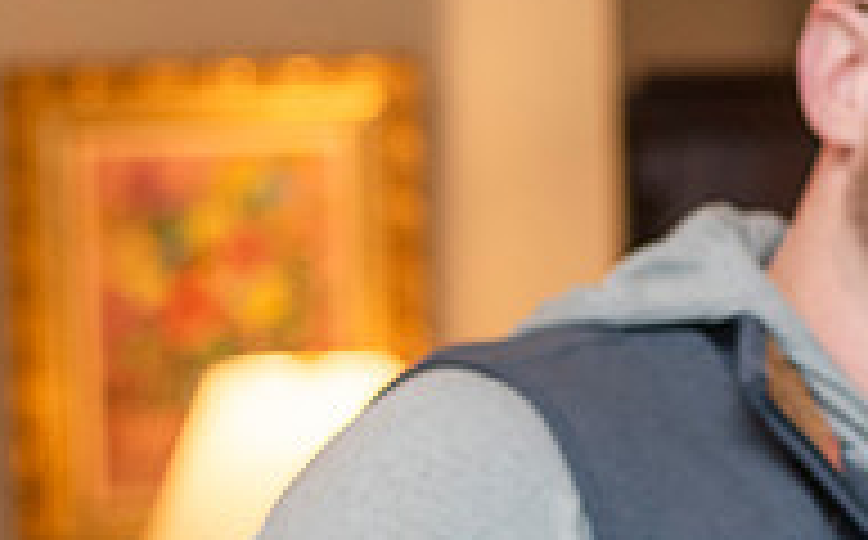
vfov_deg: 5.4
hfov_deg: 8.6
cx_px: 1015
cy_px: 875
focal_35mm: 241
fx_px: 5693
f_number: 3.5
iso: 400
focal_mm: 58
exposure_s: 1/160
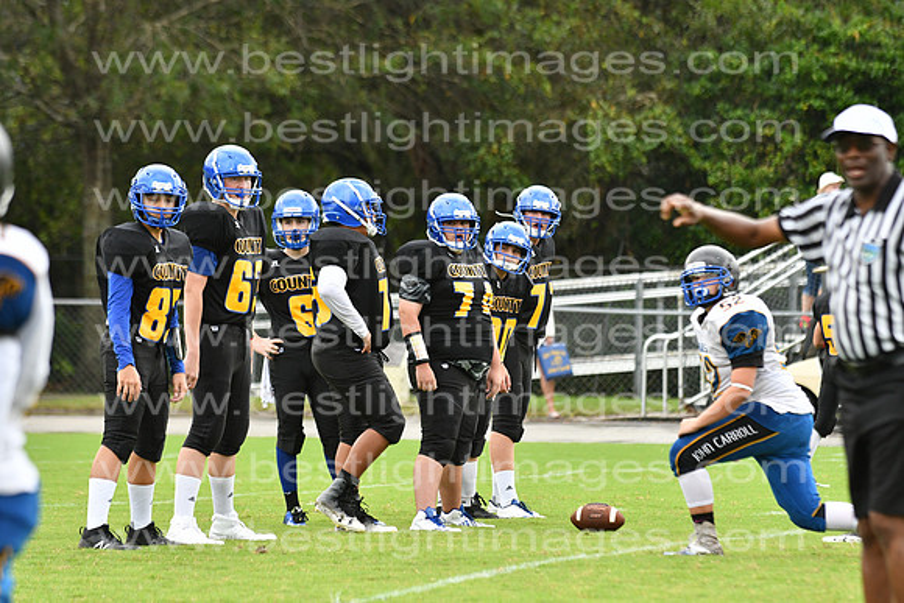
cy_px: 302
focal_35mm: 210
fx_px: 5274
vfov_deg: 6.5
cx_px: 452
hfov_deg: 9.8
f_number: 3.5
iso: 800
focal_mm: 140
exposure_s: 1/1600
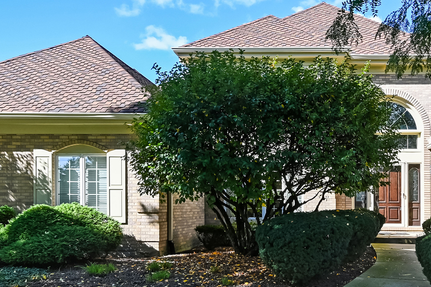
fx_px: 395
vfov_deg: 39.9
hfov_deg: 56.0
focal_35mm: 33
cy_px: 129
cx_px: 289
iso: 400
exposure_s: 1/400
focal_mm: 16
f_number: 8
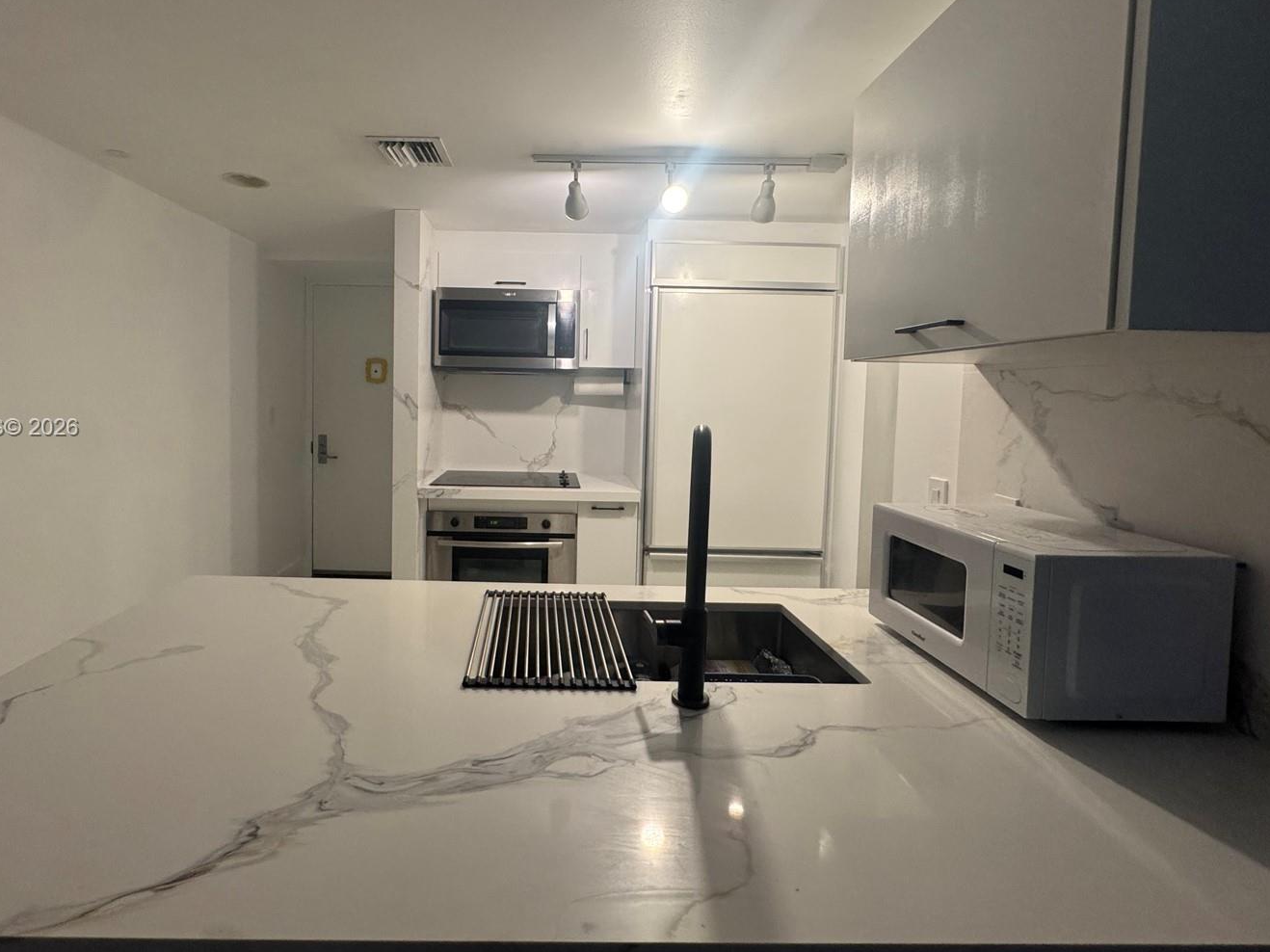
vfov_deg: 74.5
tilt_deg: -3.6
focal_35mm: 17
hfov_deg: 90.5
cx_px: 549
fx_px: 624
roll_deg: -1.1
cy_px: 429
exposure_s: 1/120
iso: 320
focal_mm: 2.22
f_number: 2.2
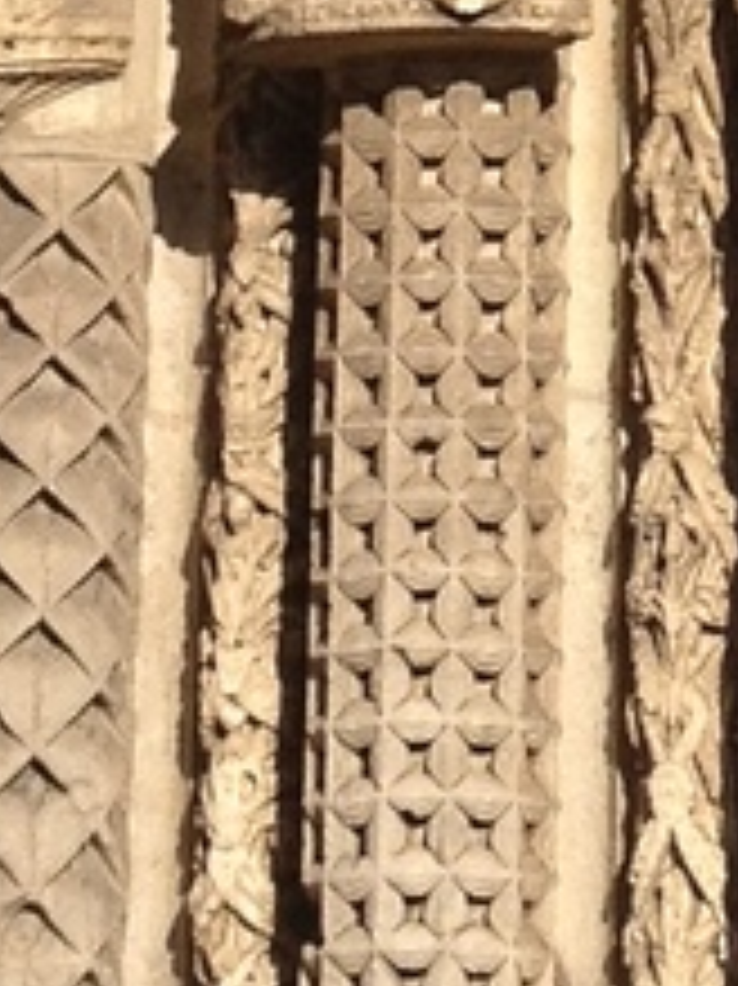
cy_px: -707
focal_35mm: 256
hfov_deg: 5.7
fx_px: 7284
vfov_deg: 7.5
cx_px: 1246
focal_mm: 4.28
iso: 50
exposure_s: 1/2304
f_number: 2.4
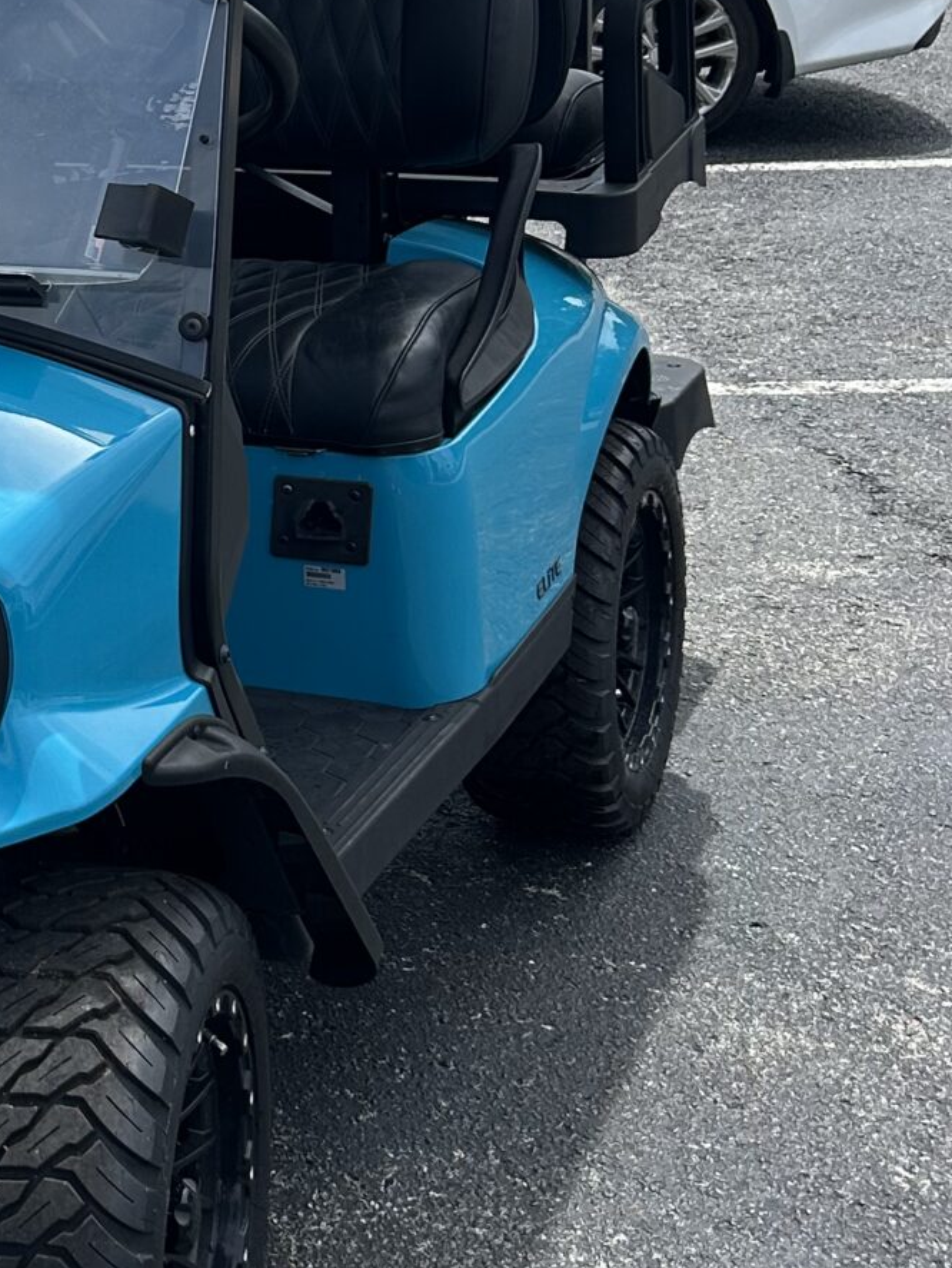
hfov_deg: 18.7
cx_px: -146
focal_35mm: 75
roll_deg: -0.2
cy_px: 300
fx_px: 2748
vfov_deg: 25.6
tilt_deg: -13.7
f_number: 1.5
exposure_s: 1/2695
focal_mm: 5.7
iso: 50
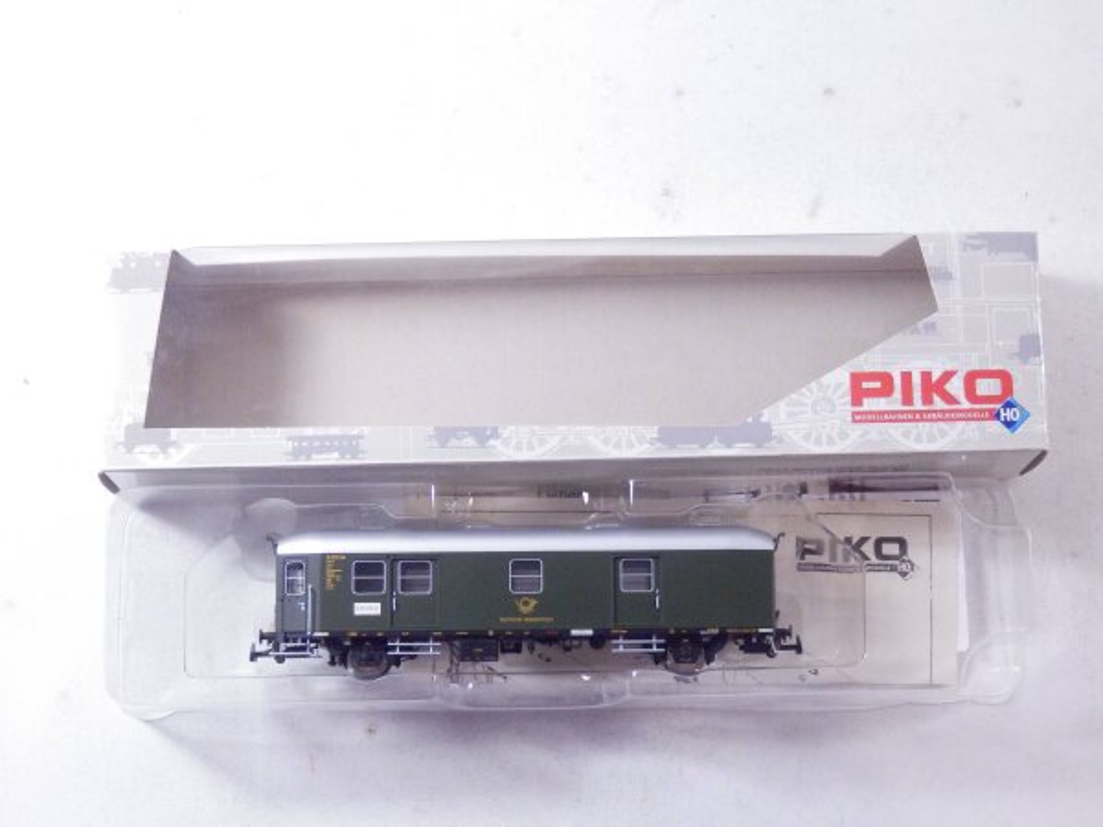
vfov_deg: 22.3
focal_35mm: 66
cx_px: 552
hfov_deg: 29.4
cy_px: 414
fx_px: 2103
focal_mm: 11.9
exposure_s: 1/160
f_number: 4.4
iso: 1000
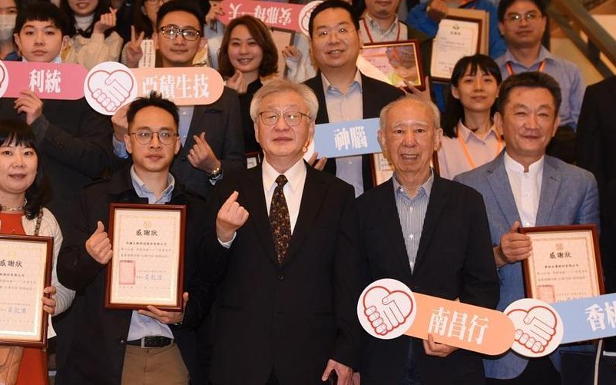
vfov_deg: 21.3
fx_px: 1024
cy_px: 197
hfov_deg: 33.2
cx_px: 211
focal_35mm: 61
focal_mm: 24
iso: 800
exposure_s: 1/80
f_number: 2.8
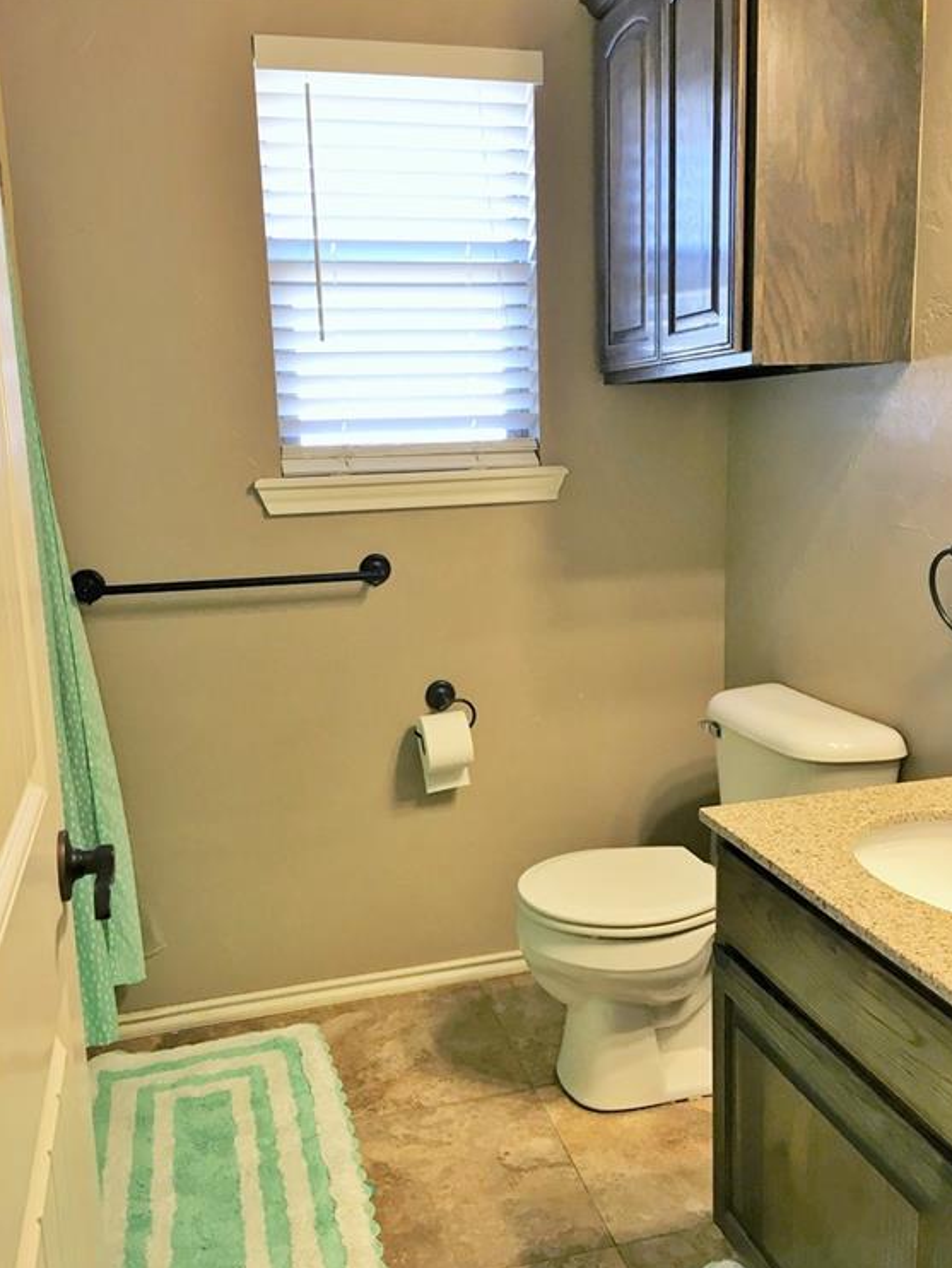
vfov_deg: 59.9
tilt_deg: -9.5
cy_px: 646
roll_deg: +2.3
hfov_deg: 46.8
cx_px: 479
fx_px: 1099
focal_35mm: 30
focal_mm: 4.15
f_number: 2.2
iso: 64
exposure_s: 1/30
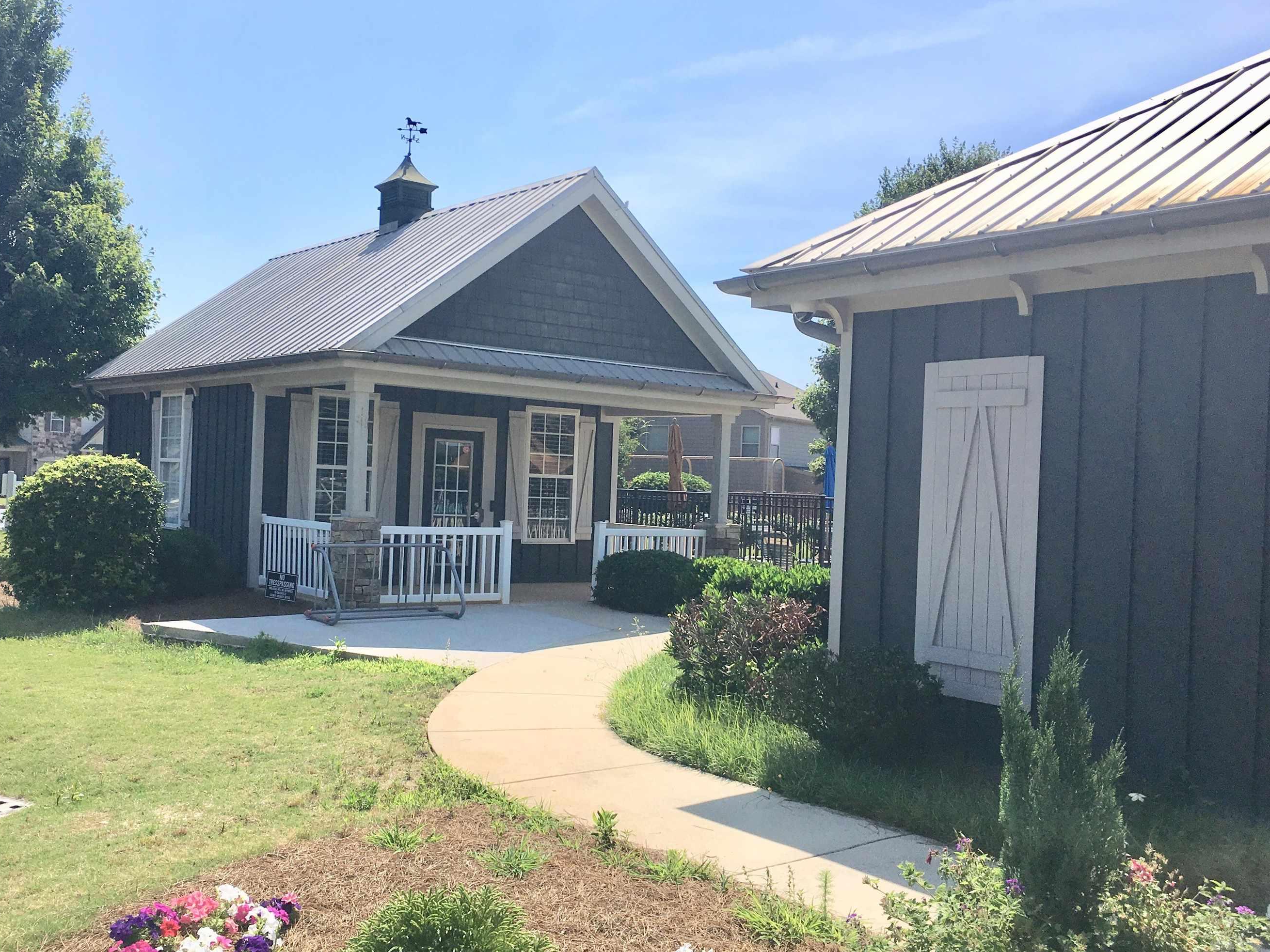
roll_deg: -2.3
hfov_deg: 53.7
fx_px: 1247
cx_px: 528
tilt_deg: -0.9
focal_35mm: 34
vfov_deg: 41.8
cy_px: 503
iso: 25
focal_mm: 4.15
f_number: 2.2
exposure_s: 1/2849
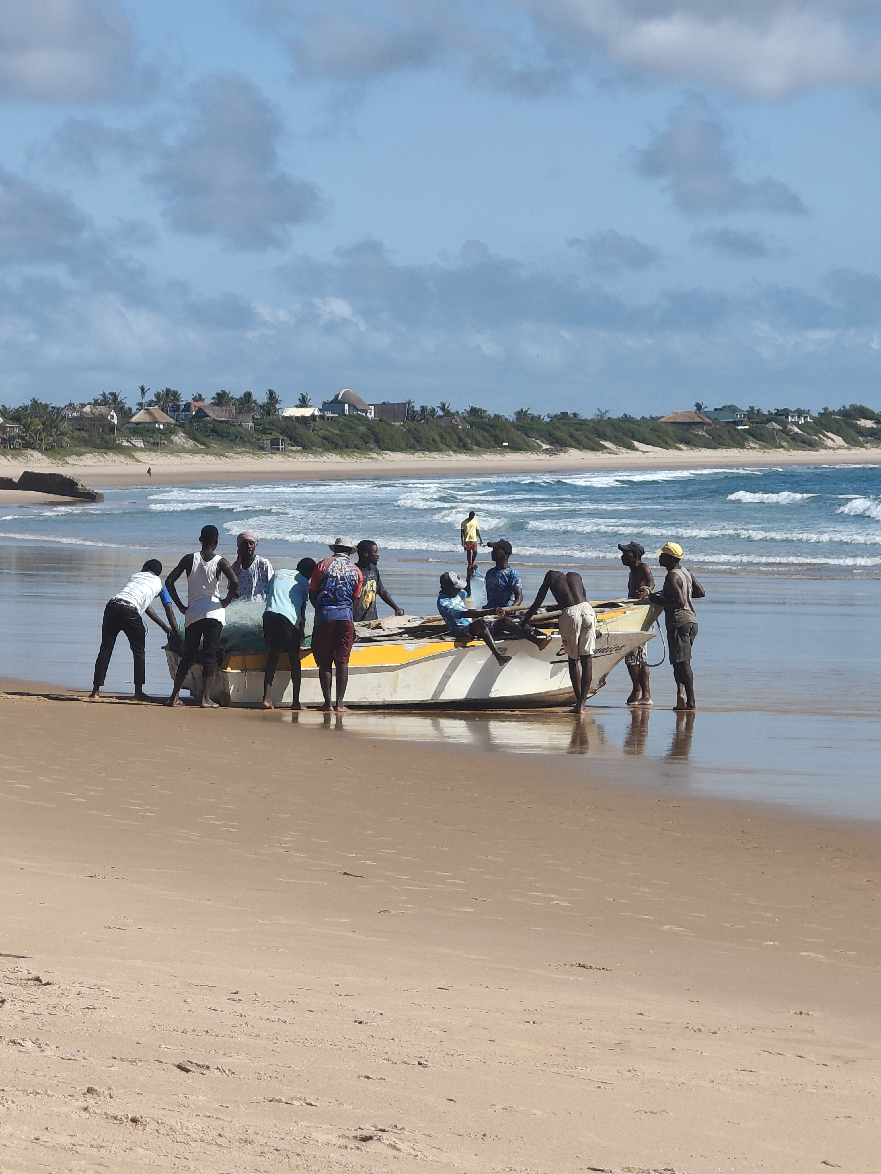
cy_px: 587
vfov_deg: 14.1
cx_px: 440
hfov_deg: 10.6
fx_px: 4751
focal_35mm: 140
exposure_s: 1/835
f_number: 2.55
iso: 50
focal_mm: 13.3
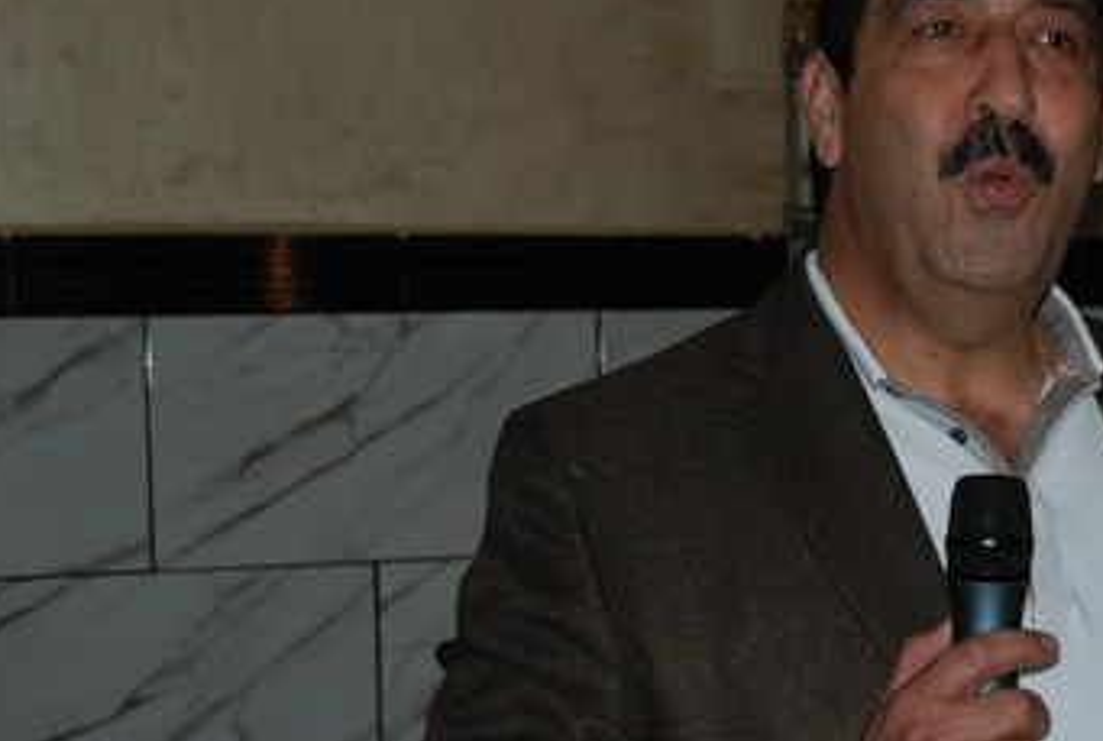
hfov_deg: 18.8
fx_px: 3286
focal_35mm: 107
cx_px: 964
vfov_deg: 12.8
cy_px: 479
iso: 200
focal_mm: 38
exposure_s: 1/60
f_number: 5
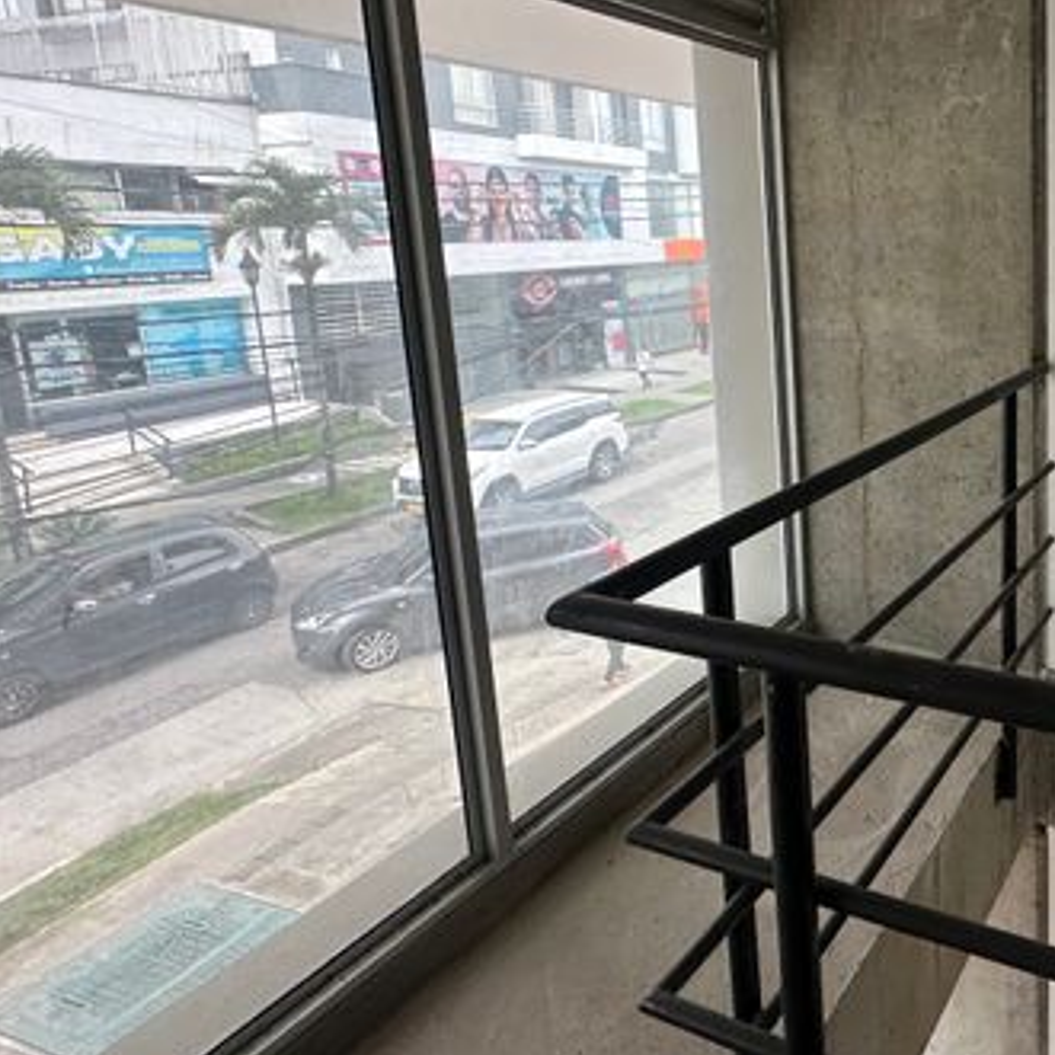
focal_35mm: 25
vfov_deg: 61.9
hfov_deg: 54.5
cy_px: 380
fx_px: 862
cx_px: 957
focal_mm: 2.22
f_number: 2.2
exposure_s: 1/189
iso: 40
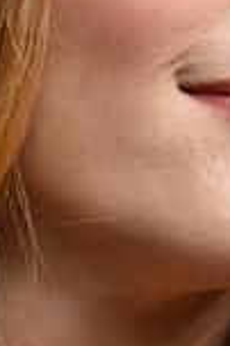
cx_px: 98
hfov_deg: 1.2
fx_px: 10978
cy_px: 189
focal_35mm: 1143
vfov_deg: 1.8
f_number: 3.2
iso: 2500
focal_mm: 145
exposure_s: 1/1000
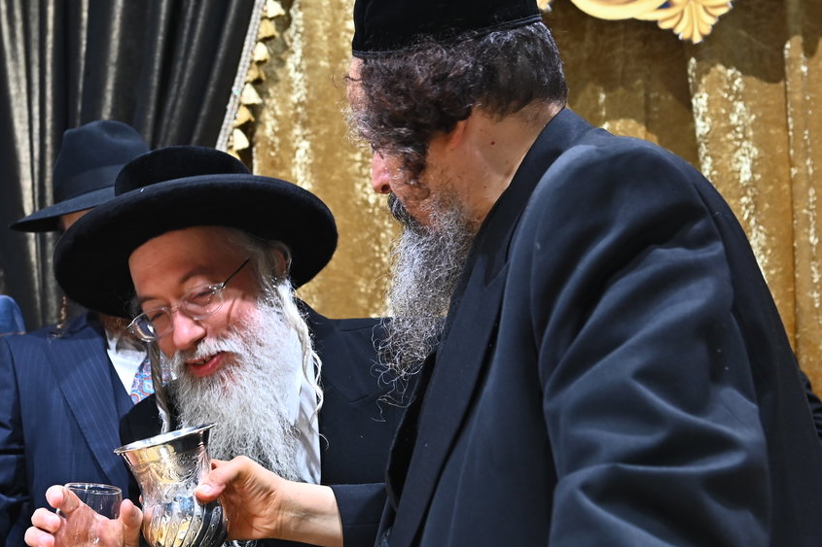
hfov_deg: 34.3
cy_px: 246
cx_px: 299
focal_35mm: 58
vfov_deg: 23.4
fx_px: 1324
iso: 1250
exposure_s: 1/160
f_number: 4
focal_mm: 35
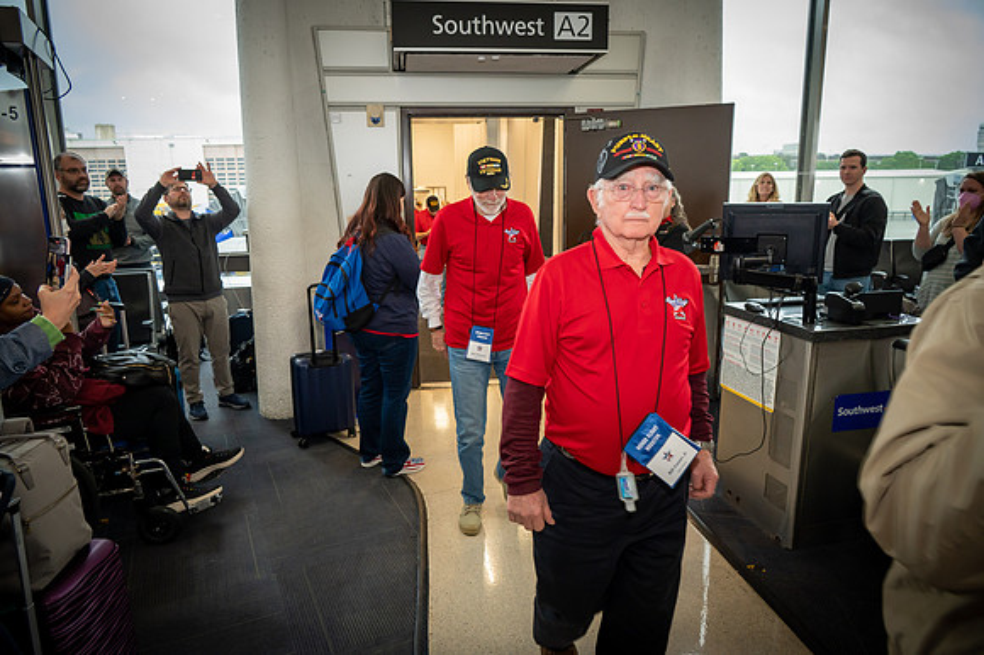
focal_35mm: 24
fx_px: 656
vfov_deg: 53.1
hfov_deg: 73.8
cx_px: 492
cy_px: 328
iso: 2800
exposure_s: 1/100
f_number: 5
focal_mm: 24
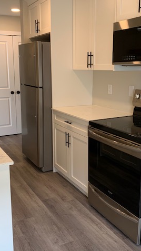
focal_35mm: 38
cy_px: 126
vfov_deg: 52.8
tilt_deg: -13.7
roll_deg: +1.6
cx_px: 73
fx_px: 253
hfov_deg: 31.2
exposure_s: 1/120
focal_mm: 4.25
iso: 80
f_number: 1.8
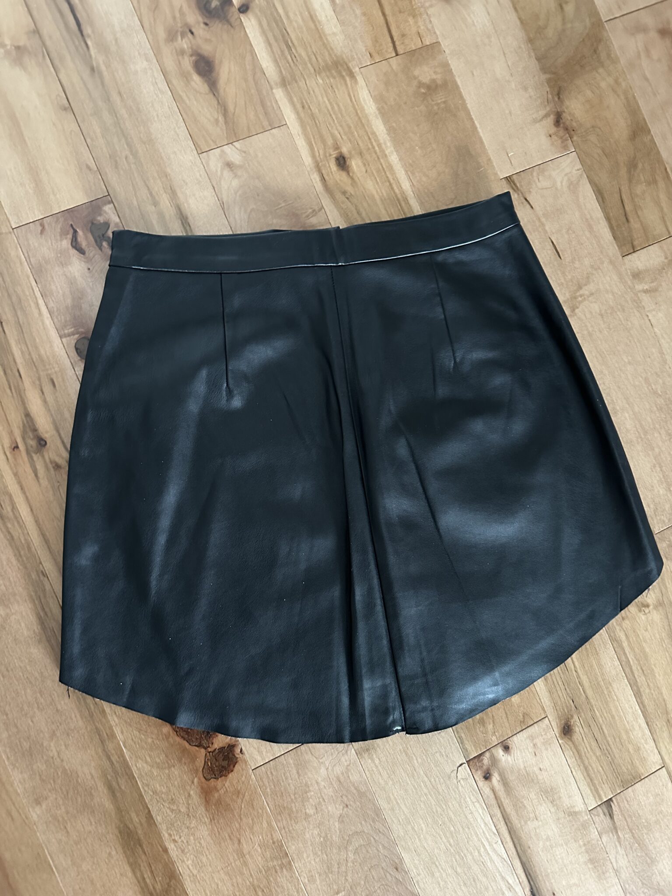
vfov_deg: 71.6
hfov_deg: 56.8
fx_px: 621
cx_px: 336
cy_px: 448
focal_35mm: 24
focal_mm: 6.86
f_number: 1.78
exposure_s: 1/30
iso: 1000
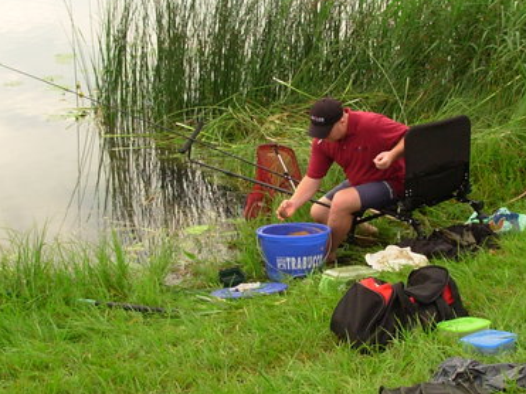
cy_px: 200
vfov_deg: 18.0
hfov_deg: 23.8
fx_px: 1246
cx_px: 292
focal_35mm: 82
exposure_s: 1/222
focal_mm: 6.3
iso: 50
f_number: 2.9
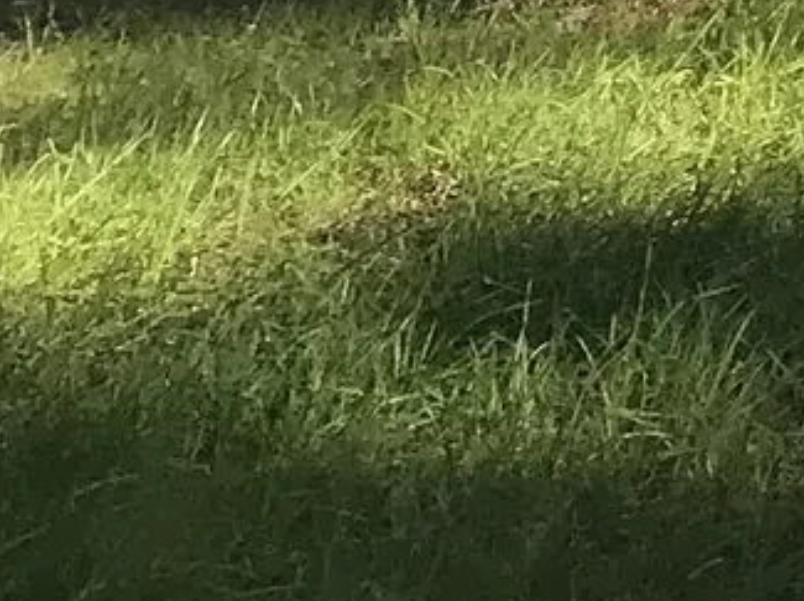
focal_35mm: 207
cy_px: -1469
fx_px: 4803
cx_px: 2885
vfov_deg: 6.3
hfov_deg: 7.6
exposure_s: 1/486
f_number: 1.8
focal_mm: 3.99
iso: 20
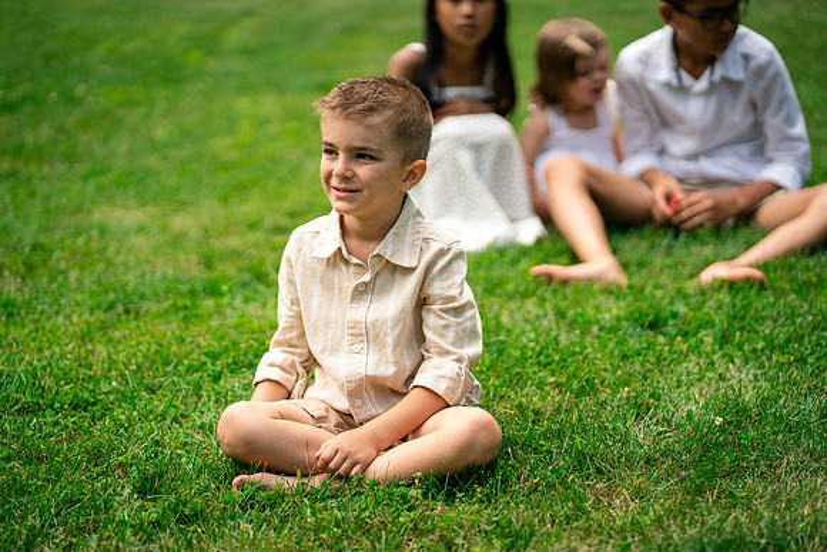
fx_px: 1953
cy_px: 276
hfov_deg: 23.9
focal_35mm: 85
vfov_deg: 16.1
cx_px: 414
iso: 400
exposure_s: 1/4000
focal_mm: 85
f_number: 2
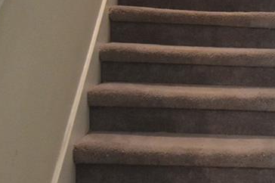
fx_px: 504
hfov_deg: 29.3
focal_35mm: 66
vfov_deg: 20.6
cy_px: 92
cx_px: 246
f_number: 3.5
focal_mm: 10
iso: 2800
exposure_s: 1/60
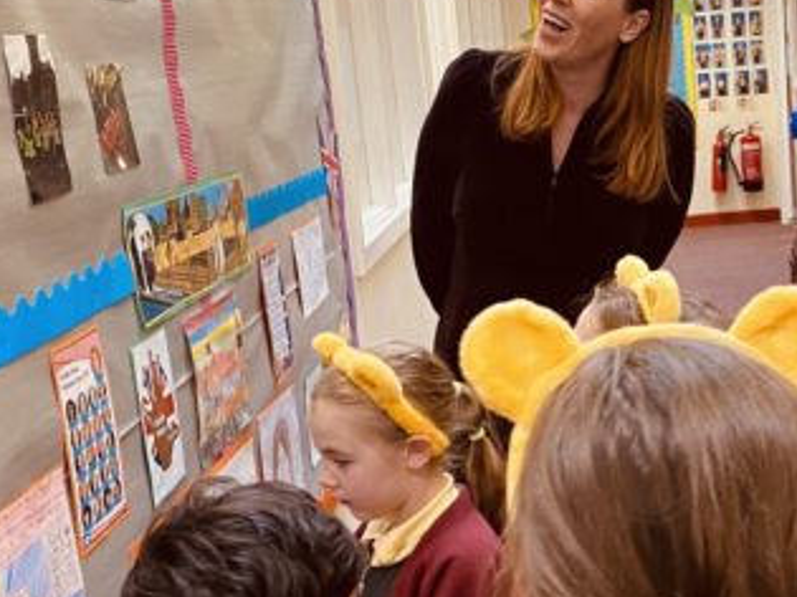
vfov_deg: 22.2
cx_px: 638
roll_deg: +4.0
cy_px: 357
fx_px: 1519
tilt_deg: -11.7
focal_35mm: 66
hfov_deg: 28.8
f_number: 1.8
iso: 100
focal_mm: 4.25
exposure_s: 1/50
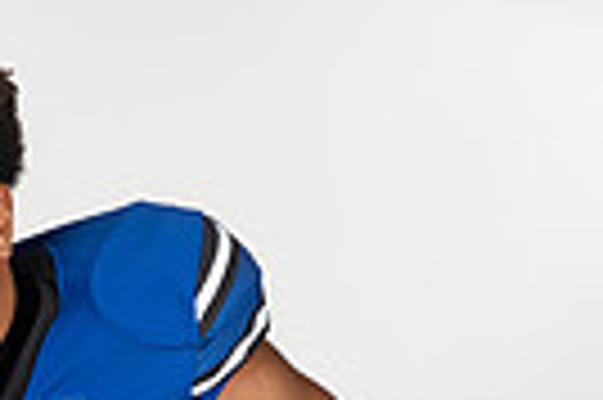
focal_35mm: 218
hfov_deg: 9.4
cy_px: 1007
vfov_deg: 6.0
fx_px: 3647
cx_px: -50
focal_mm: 65
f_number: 7.1
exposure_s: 1/400
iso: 250
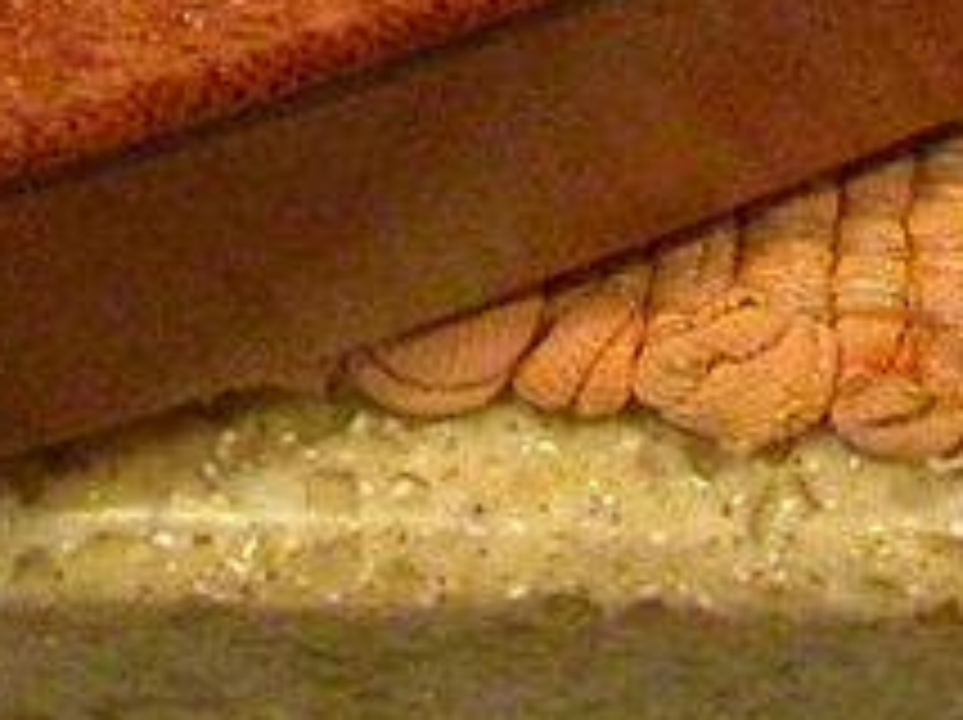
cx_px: 1202
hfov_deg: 7.5
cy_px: -1426
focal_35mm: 262
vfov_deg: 5.3
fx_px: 7281
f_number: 2.8
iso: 400
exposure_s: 1/31.1
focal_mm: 8.9
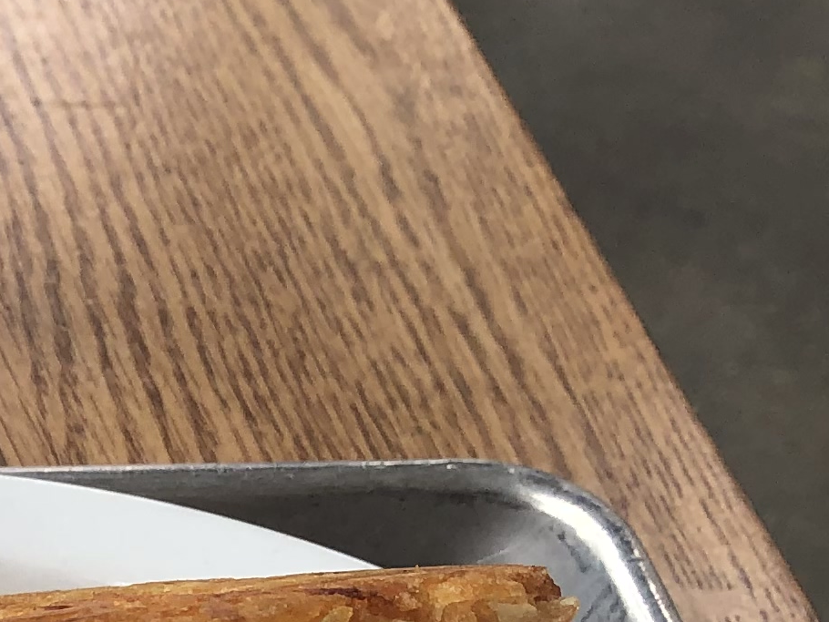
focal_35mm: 124
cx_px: -643
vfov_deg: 11.3
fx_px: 2970
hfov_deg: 14.1
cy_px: 1004
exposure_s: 1/158
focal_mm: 3.99
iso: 20
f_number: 1.8
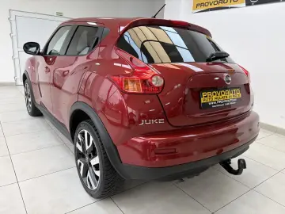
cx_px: 142
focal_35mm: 26
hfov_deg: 67.3
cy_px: 107
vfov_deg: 53.1
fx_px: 214
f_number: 1.6
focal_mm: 5.96
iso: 32
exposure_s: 1/100
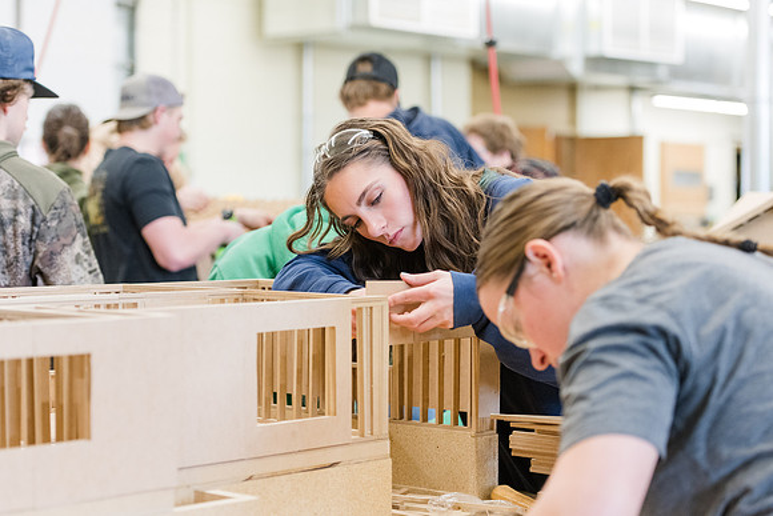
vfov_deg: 18.1
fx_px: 1619
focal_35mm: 75
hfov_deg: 26.9
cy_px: 258
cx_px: 387
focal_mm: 70
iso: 2000
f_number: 2.8
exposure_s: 1/320
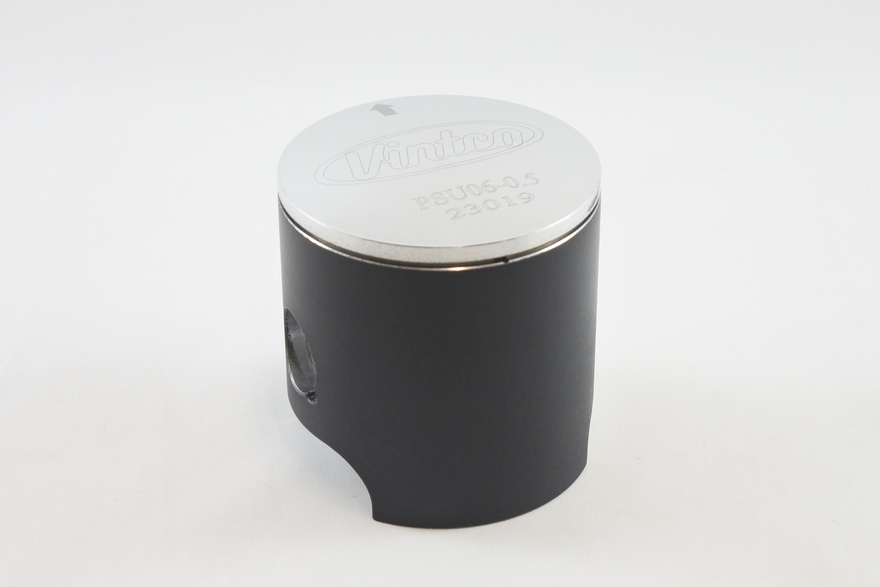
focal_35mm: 66
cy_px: 294
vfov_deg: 20.6
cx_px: 440
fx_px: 1613
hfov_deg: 30.5
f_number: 5.3
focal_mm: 24.8
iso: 640
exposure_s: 1/125
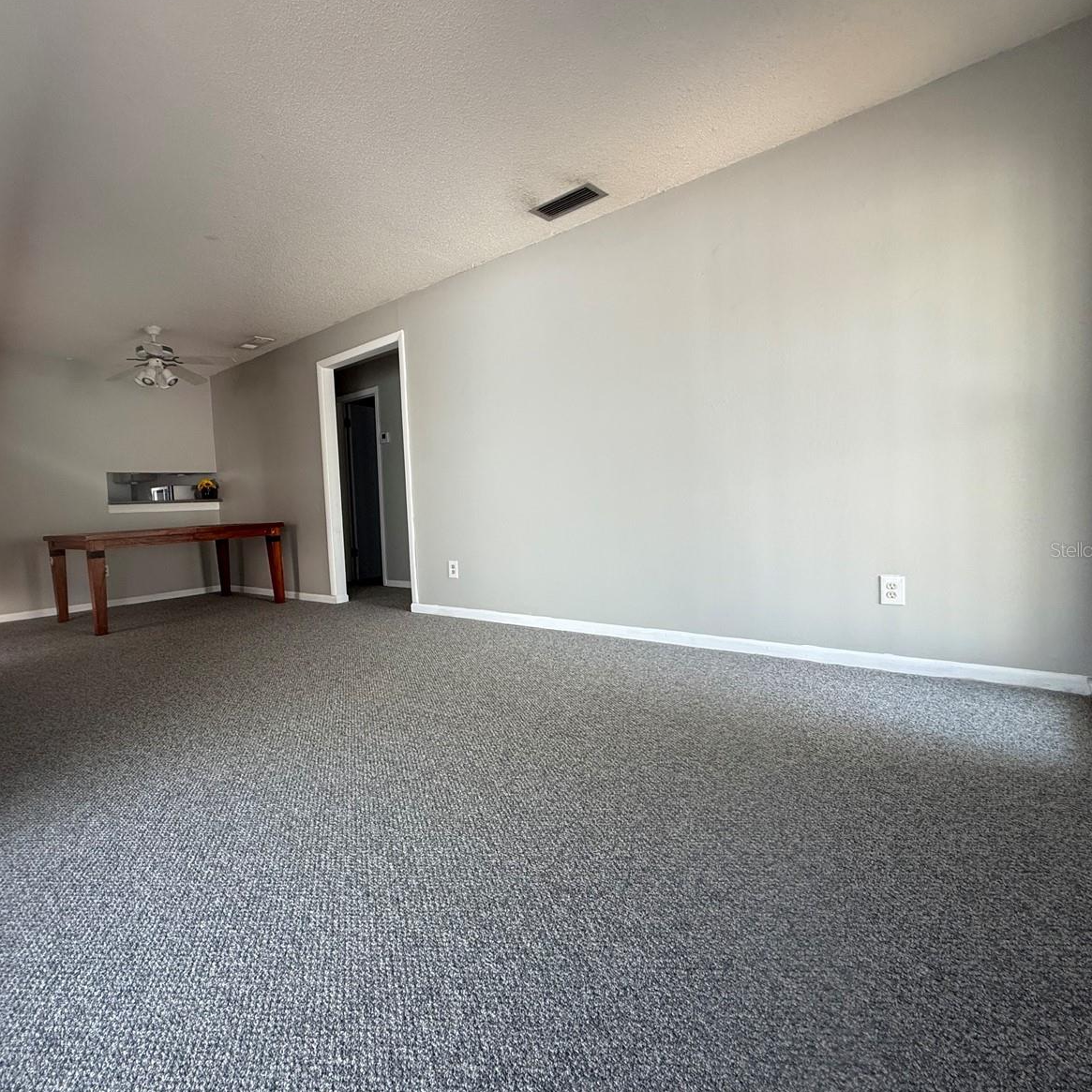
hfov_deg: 81.9
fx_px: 607
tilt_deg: -2.9
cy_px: 549
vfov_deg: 84.0
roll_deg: +3.3
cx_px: 389
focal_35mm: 17
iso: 200
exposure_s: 1/99
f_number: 2.2
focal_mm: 2.22
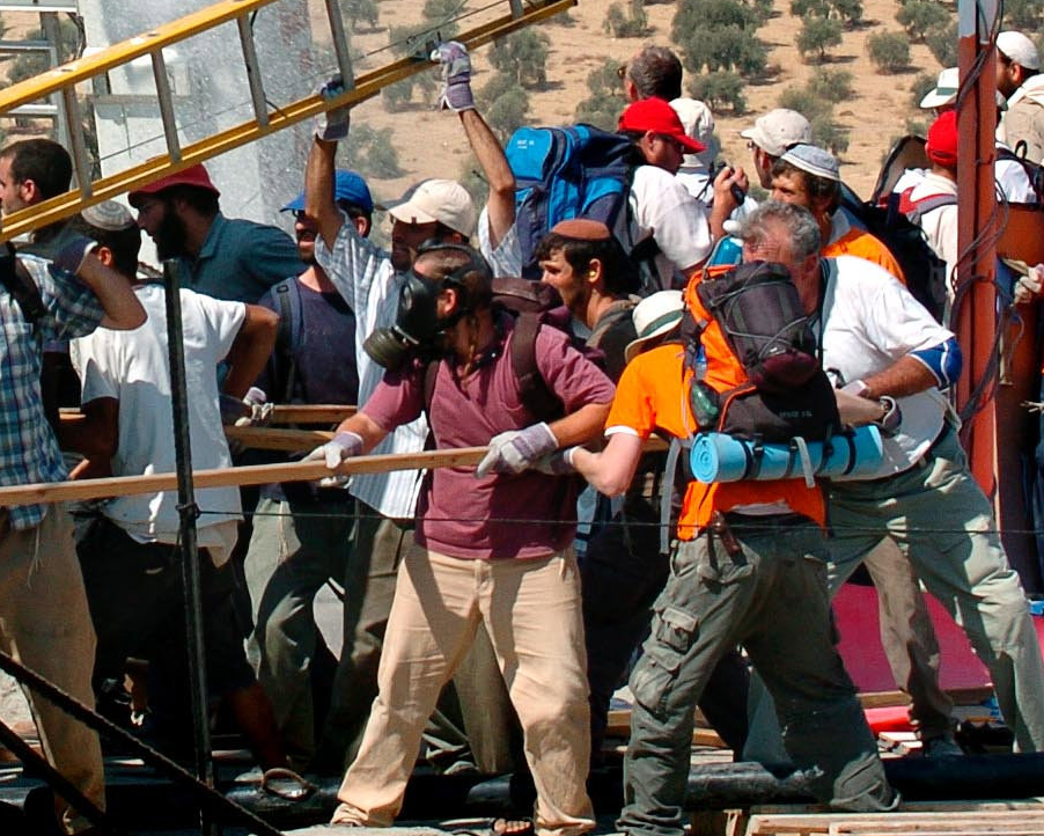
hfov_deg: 6.3
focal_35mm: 307
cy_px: 38
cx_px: 119
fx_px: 9488
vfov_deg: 5.0
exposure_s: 1/350
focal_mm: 80
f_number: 9.5
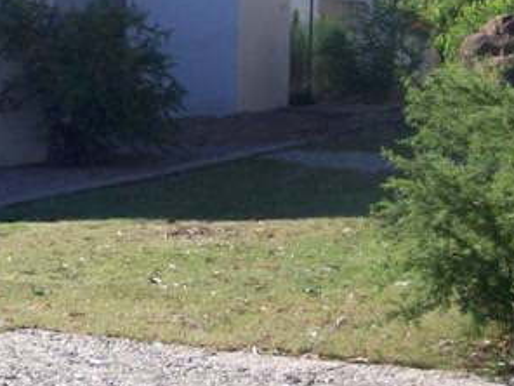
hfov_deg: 20.9
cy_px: 0
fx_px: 1366
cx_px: 50
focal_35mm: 92
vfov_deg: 15.8
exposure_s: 1/282
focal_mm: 5.6
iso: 80
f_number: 5.1
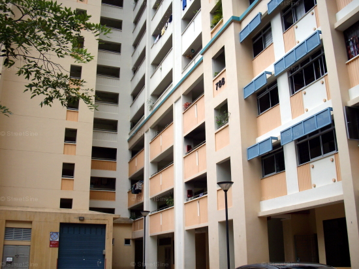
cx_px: 180
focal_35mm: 37
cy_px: 134
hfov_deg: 50.2
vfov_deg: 38.6
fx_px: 384
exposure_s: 1/250
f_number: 2.8
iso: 80
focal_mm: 6.2
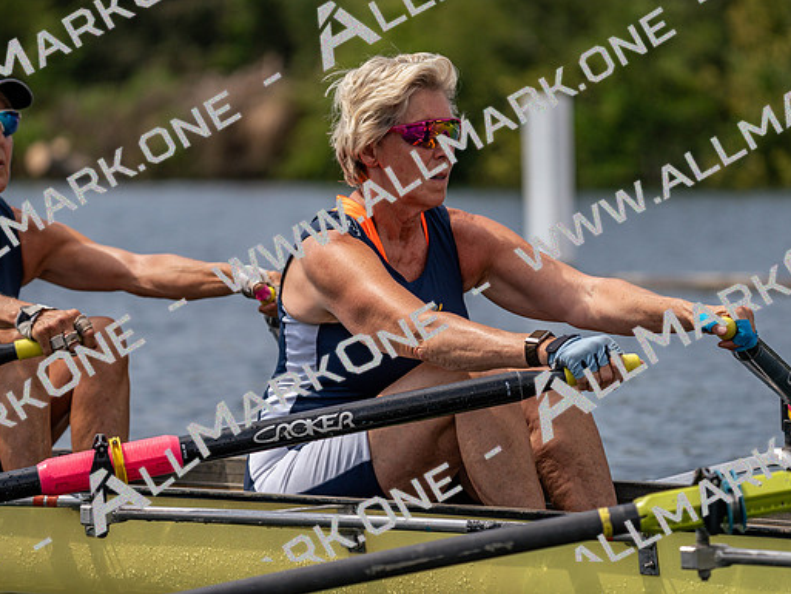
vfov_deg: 5.4
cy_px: 297
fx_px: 6263
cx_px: 402
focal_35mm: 274
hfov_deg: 7.2
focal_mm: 252
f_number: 5.6
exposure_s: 1/1600
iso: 200
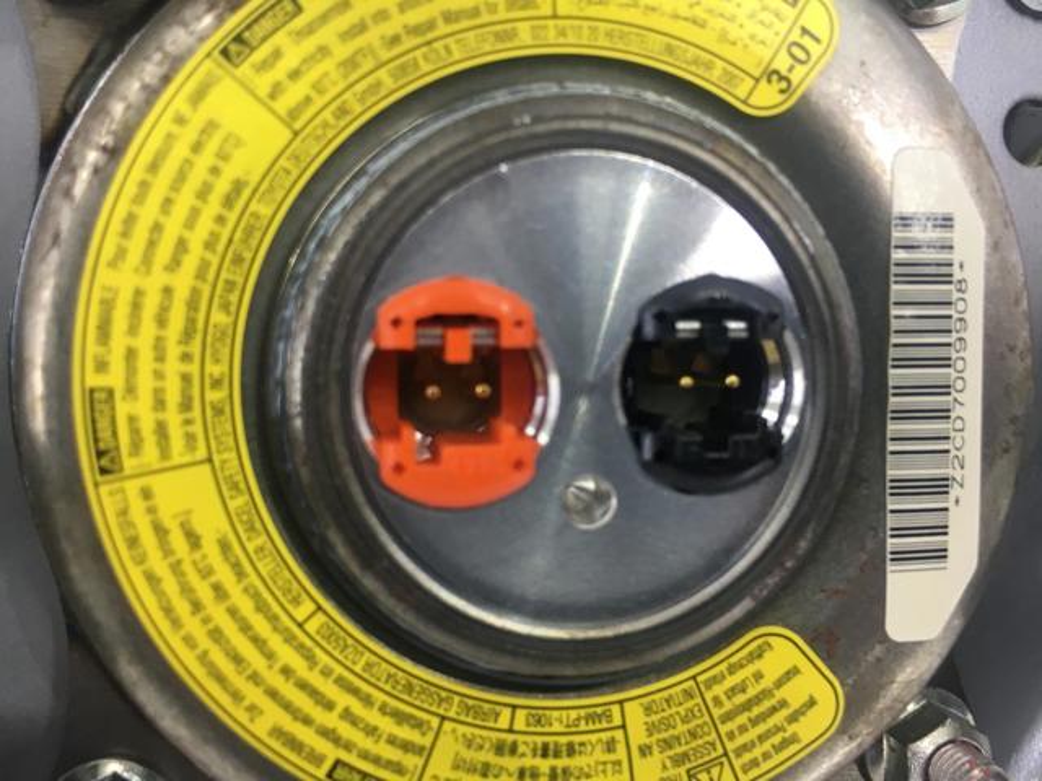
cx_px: 521
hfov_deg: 61.7
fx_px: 873
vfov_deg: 48.2
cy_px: 390
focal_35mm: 29
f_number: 2.2
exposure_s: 1/33
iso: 40
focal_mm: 4.15
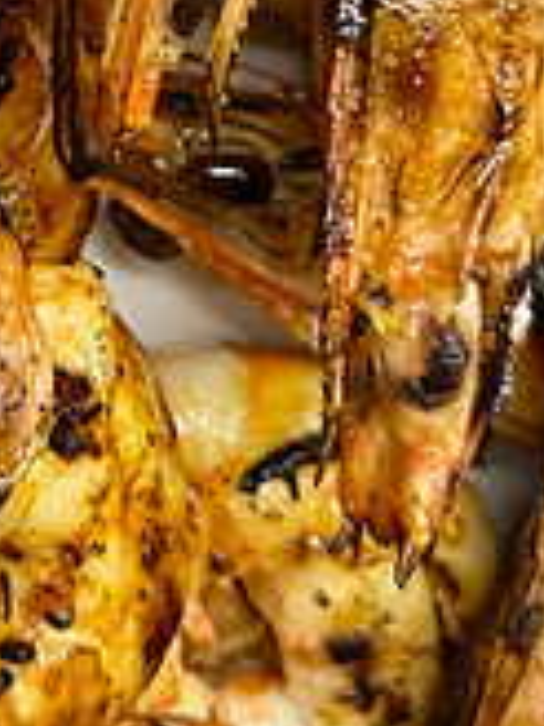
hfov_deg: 11.0
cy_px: -257
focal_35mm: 132
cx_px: -102
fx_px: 2766
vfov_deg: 14.2
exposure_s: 1/50
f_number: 1.78
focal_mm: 6.76
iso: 200
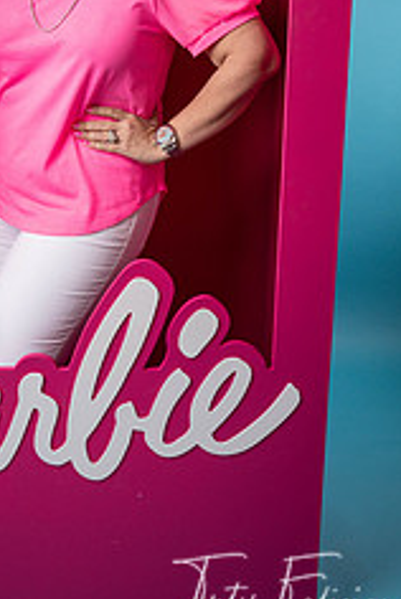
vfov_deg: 32.9
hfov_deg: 22.7
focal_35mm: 59
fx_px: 983
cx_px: 66
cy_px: 112
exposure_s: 1/160
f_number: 5.6
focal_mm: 31
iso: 250
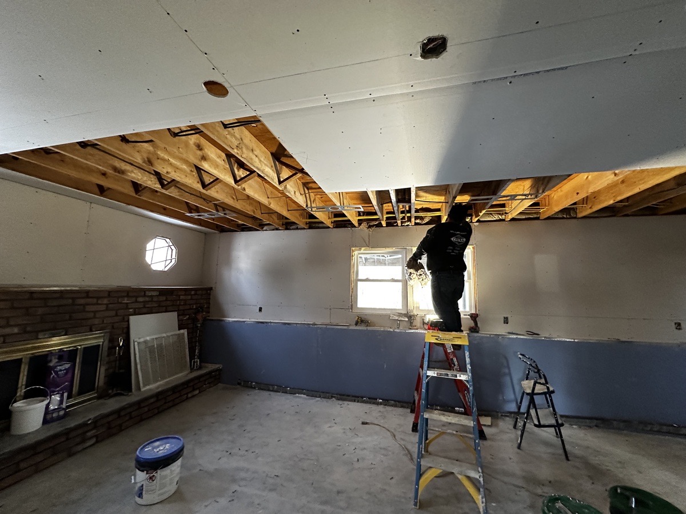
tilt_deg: +6.4
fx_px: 277
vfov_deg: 85.7
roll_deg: -0.4
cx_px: 343
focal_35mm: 14
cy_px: 257
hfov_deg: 102.1
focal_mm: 2.22
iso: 640
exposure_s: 1/60
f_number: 2.2
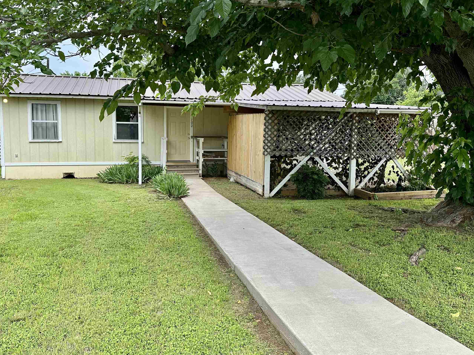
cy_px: 161
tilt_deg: -6.4
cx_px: 217
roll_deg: -1.9
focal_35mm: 29
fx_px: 397
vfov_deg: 48.2
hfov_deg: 61.6
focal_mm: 6.86
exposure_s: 1/1212
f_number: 1.78
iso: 80
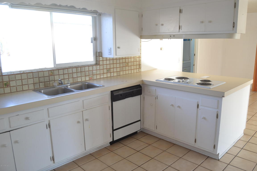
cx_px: 128
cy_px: 86
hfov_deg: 67.4
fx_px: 193
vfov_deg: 47.9
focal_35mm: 27
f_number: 6.3
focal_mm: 18
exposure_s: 1/8
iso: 100
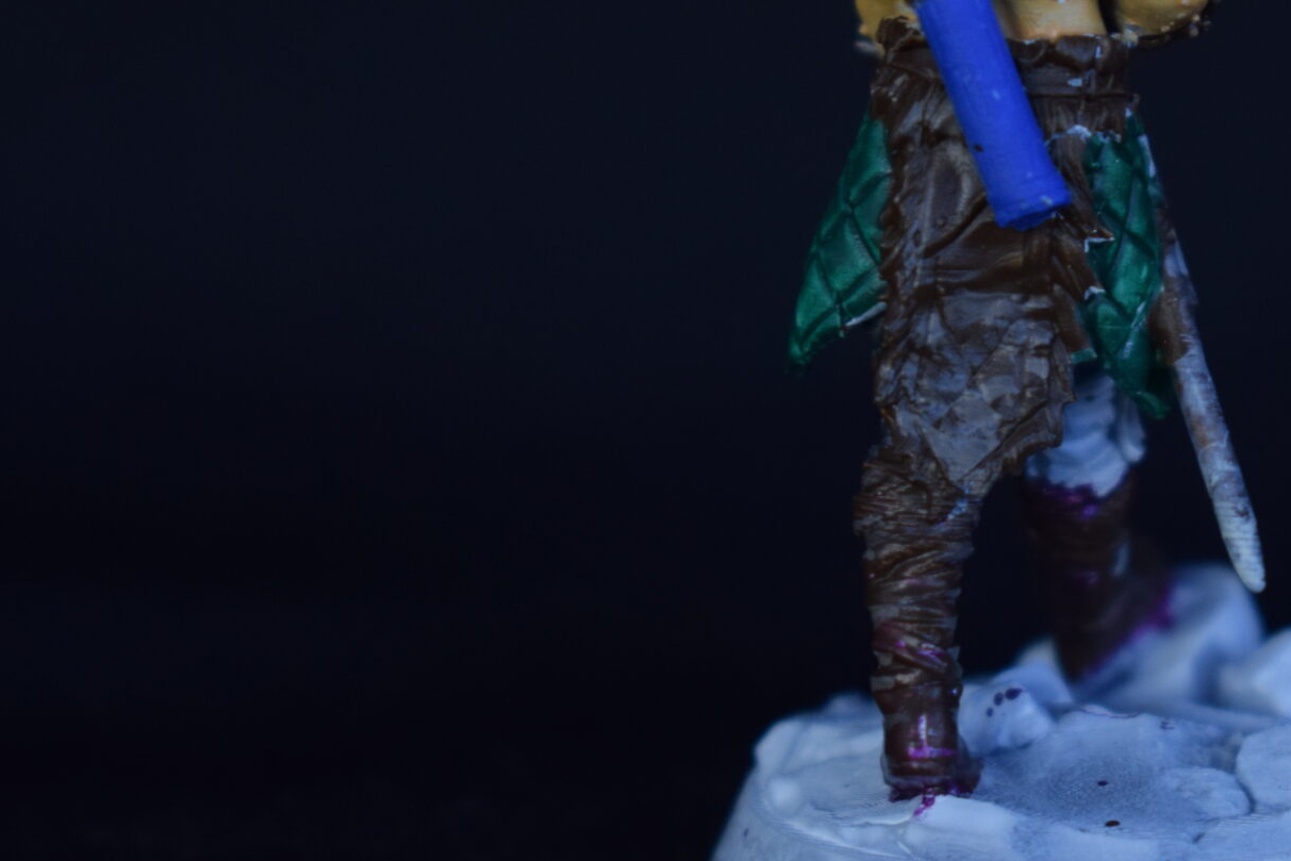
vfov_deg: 7.9
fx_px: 6242
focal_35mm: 174
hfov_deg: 11.8
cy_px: 202
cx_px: 1021
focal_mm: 55
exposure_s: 1/30
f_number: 5.6
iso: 400
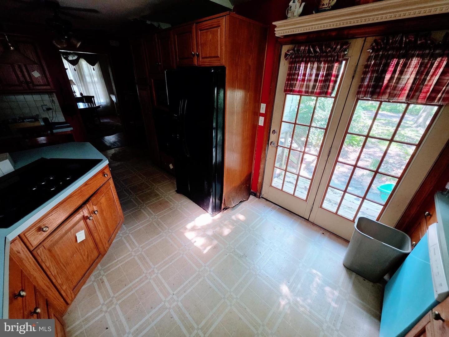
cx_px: 224
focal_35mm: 13
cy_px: 168
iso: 250
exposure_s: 1/120
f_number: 1.9
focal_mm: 2.2
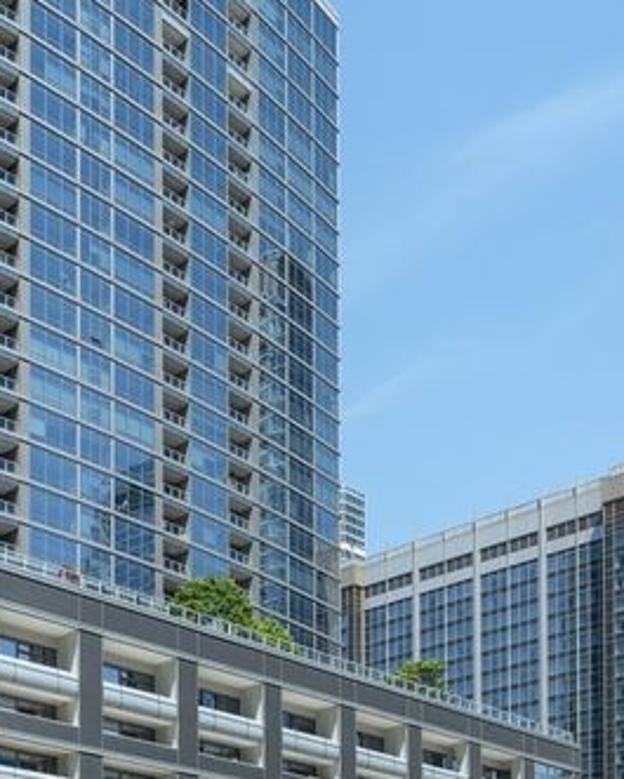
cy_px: 334
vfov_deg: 37.2
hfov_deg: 29.7
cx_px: 144
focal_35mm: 50
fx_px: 1155
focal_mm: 23.5
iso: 100
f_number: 10
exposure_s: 1/100
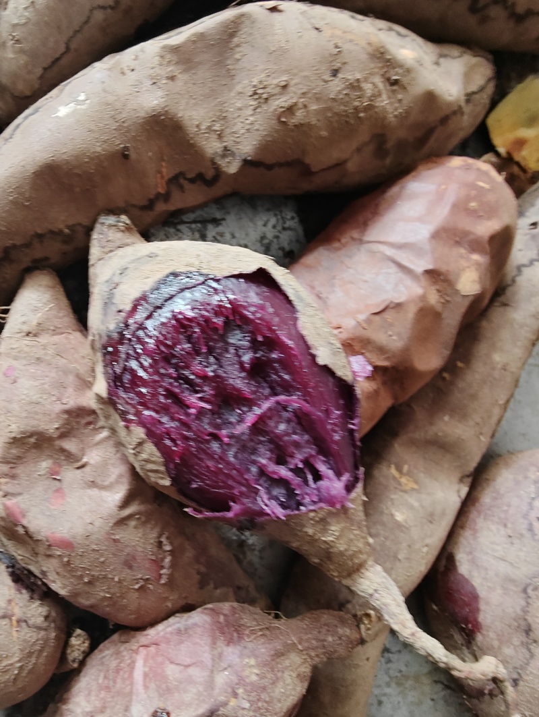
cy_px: 358
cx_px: 270
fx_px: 539
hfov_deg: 53.2
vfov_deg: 67.2
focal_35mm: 26
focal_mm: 2.32
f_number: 2
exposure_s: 1/16.7
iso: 696
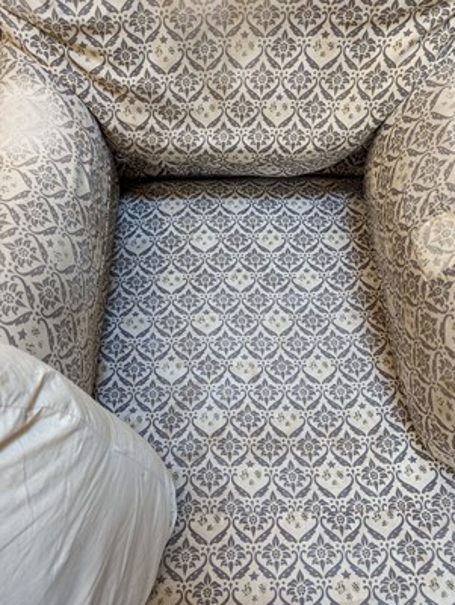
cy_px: 302
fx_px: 420
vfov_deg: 71.5
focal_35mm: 24
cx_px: 228
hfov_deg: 56.9
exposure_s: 1/53.5
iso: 142
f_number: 1.85
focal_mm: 6.81
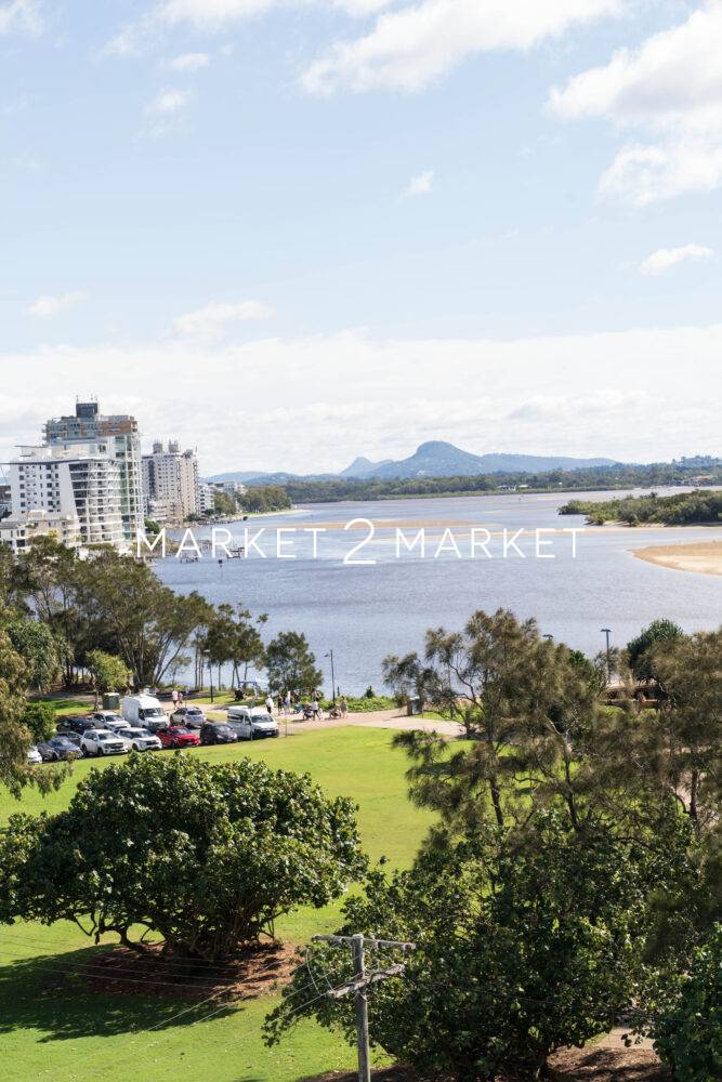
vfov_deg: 28.8
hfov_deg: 19.5
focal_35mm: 70
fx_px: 2105
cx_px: 361
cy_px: 541
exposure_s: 1/160
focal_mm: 70
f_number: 8
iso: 200
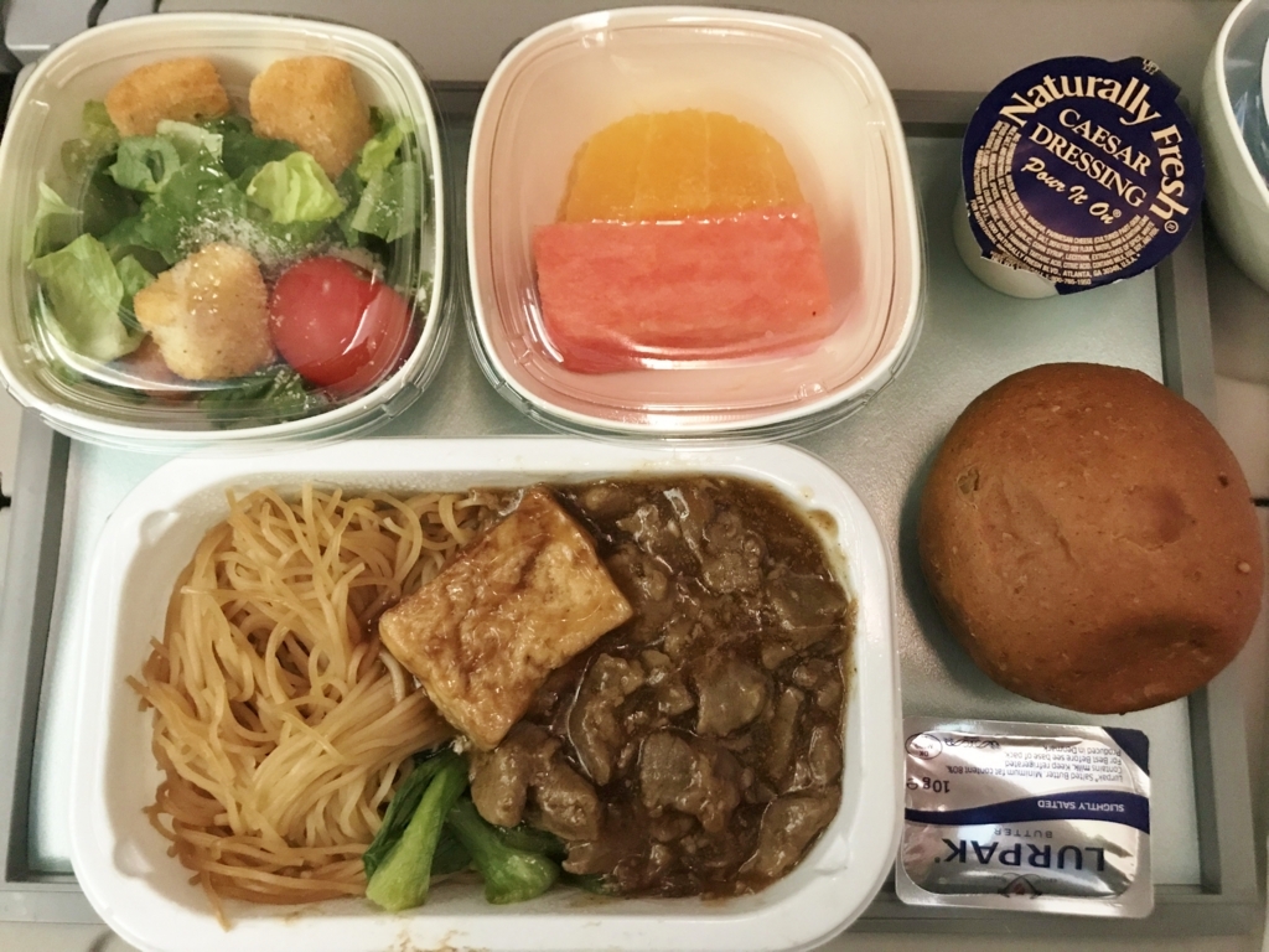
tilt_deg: -79.4
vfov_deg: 49.7
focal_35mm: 28
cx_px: 634
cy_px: 476
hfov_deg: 63.4
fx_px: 1026
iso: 100
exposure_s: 1/5
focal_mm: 3.99
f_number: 1.8
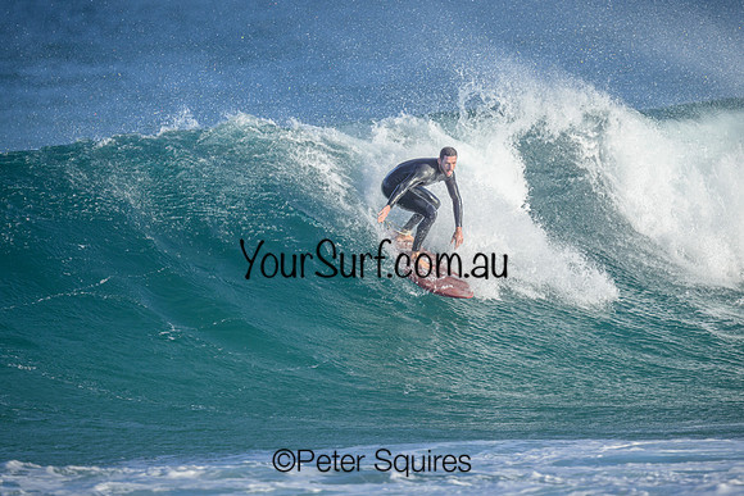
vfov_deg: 1.7
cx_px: 372
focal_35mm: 800
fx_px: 16536
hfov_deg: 2.6
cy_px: 248
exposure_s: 1/2000
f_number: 6.3
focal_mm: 800
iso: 560
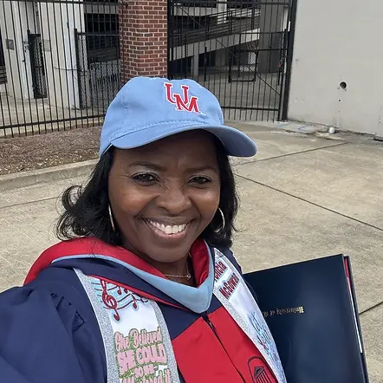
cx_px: 194
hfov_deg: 46.0
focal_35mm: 36
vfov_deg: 46.0
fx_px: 451
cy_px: 190
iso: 32
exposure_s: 1/172
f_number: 1.9
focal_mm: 2.69
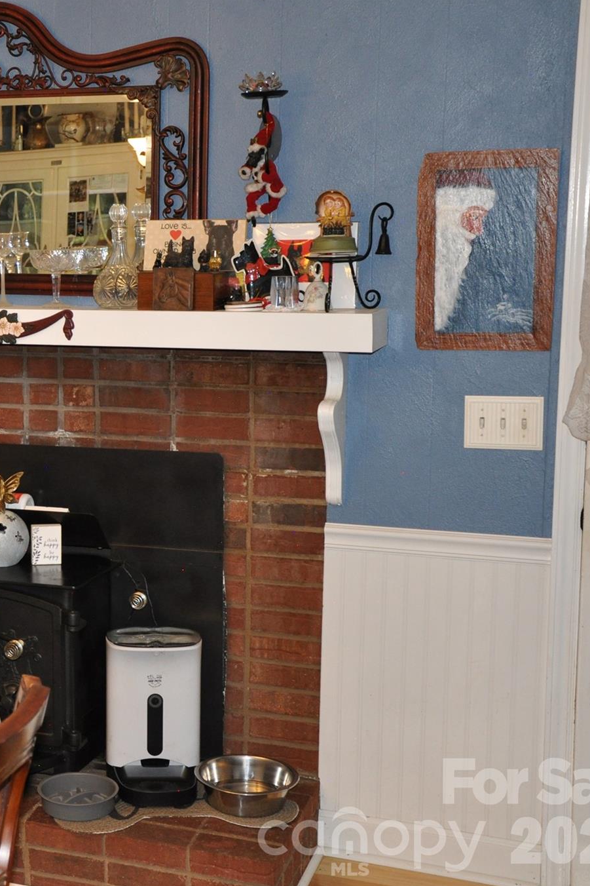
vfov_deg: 33.9
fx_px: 1451
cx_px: -19
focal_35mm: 59
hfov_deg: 22.0
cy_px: 442
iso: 800
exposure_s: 1/60
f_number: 4
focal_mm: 26
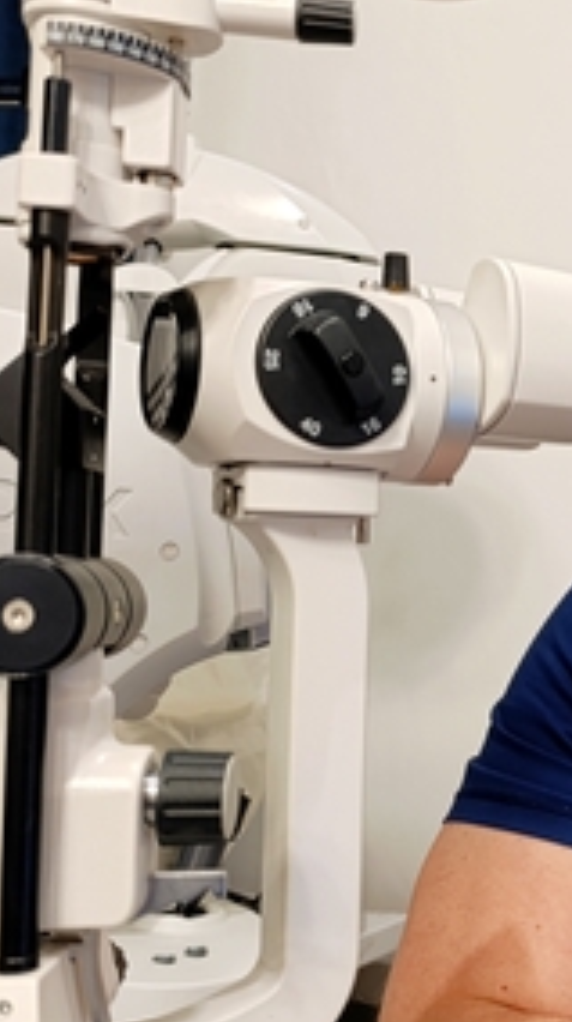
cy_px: 534
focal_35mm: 47
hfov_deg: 23.1
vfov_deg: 43.8
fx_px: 1272
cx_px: 702
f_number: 1.6
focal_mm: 6.14
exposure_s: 1/33.3
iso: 1250
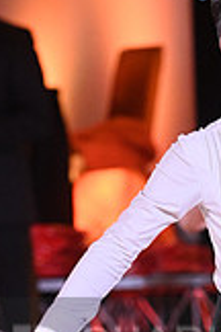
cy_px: 367
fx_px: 5617
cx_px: 208
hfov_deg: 2.3
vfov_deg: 3.4
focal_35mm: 610
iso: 5000
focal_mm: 170
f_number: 5.6
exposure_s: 1/400
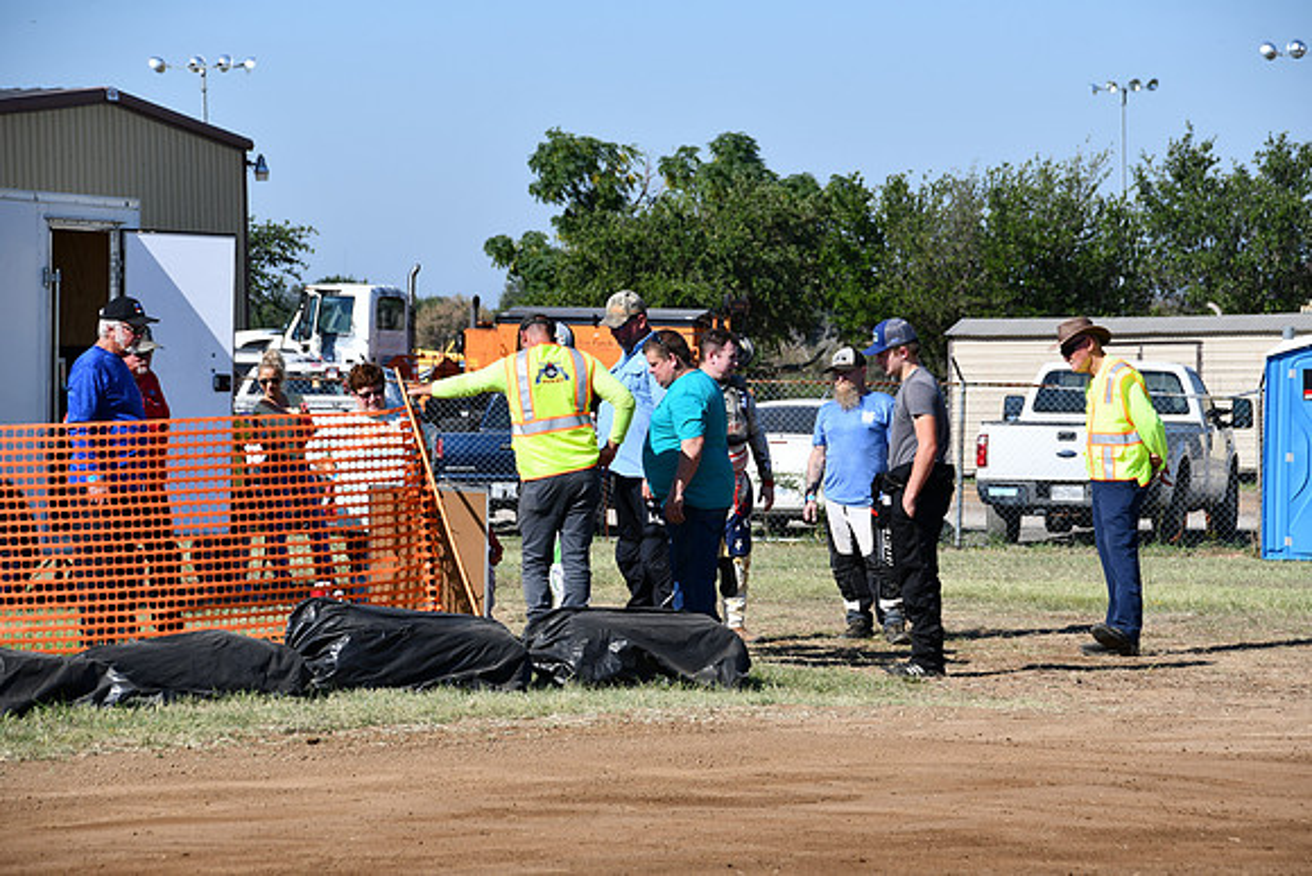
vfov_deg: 8.7
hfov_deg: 13.1
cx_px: 656
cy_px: 438
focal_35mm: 157
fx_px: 5723
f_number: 8
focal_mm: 105
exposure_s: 1/250
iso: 100
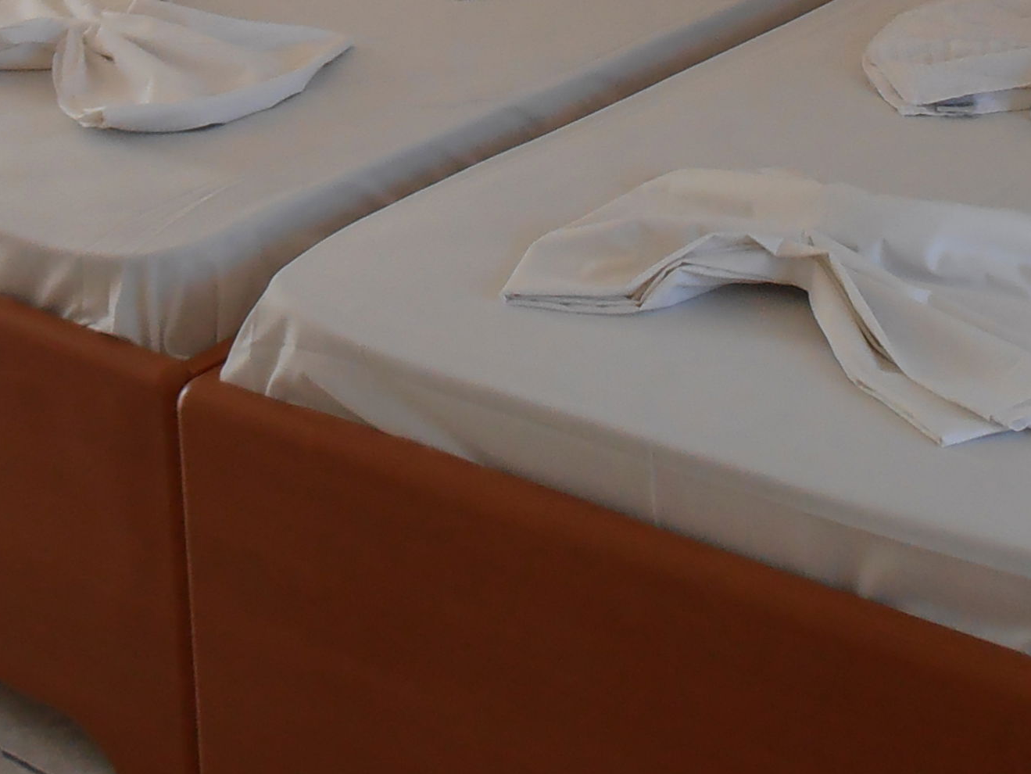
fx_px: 2324
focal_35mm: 78
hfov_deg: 25.0
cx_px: 557
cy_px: -213
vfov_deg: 17.8
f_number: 3
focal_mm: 4.2
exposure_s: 1/160
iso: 80
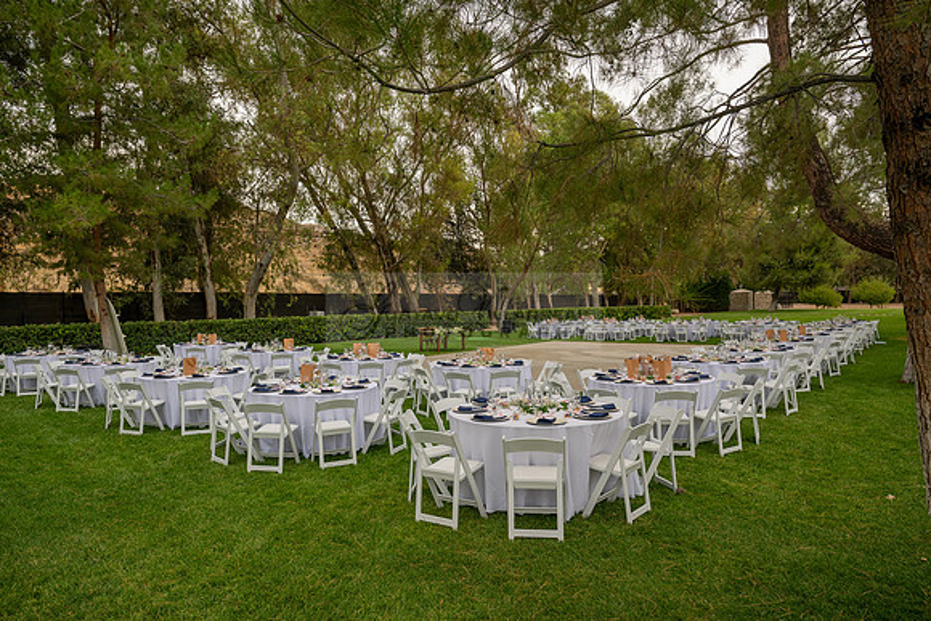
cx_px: 466
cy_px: 310
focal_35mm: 24
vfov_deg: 53.2
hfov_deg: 73.7
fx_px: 621
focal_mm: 24
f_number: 5.6
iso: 200
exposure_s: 1/200
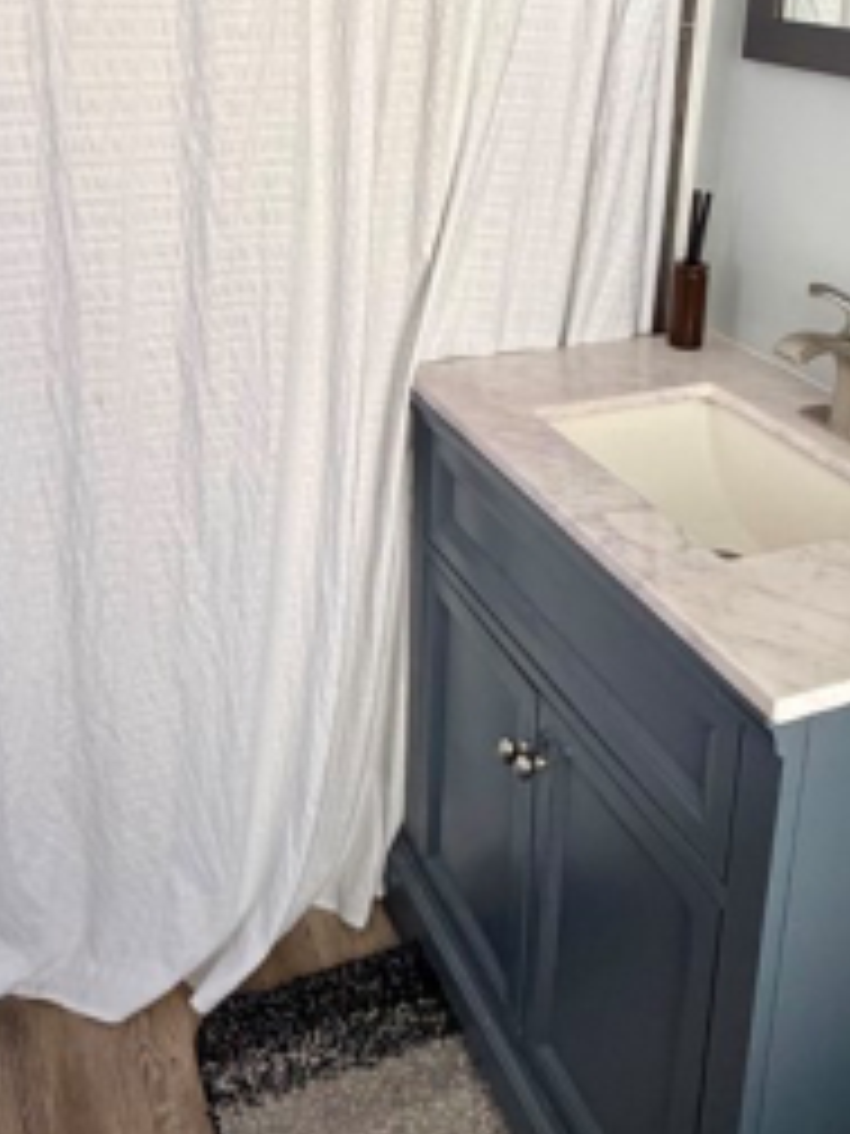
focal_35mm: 37
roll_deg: -2.0
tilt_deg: -15.4
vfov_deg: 47.9
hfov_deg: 38.7
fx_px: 1211
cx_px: 432
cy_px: 263
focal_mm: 2.22
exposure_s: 1/120
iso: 200
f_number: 2.2
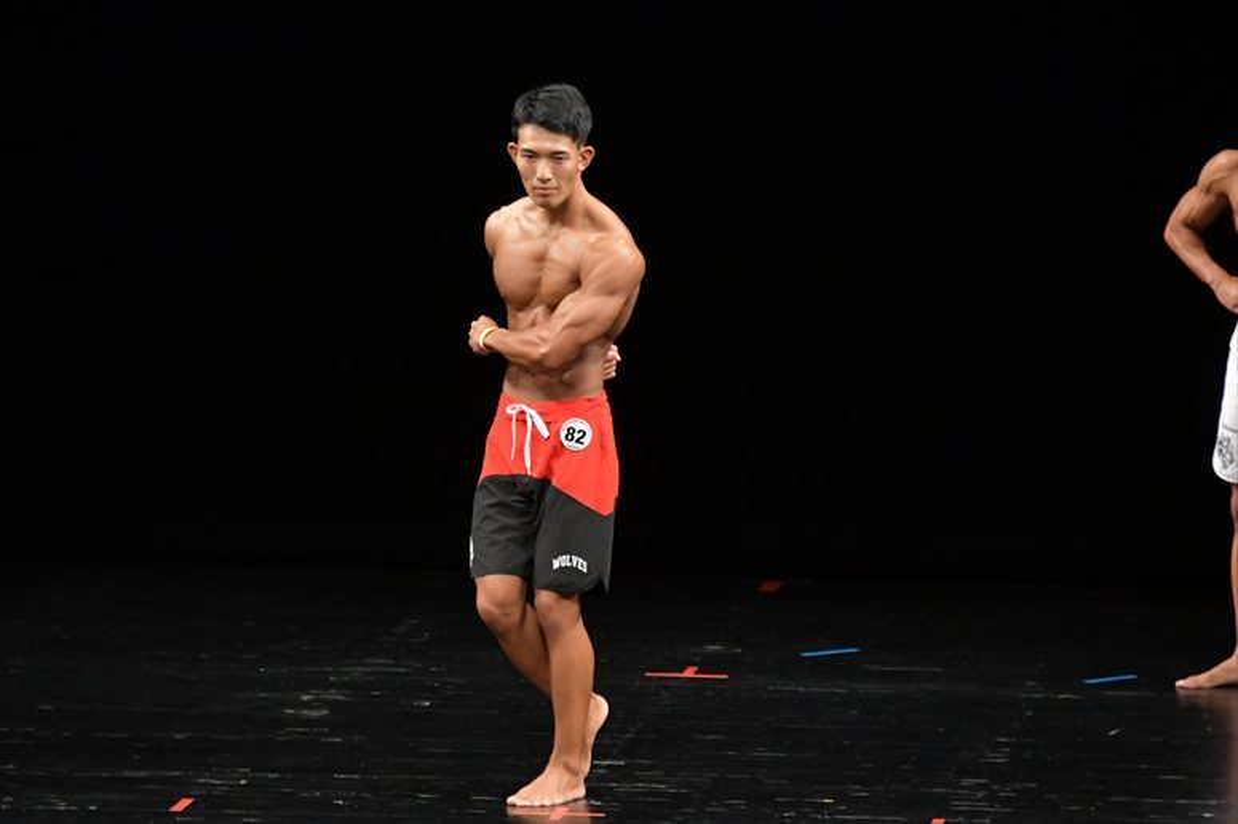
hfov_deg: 7.2
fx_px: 9796
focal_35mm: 285
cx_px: 619
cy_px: 412
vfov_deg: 4.8
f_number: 5.6
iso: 3200
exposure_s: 1/400
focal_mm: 190
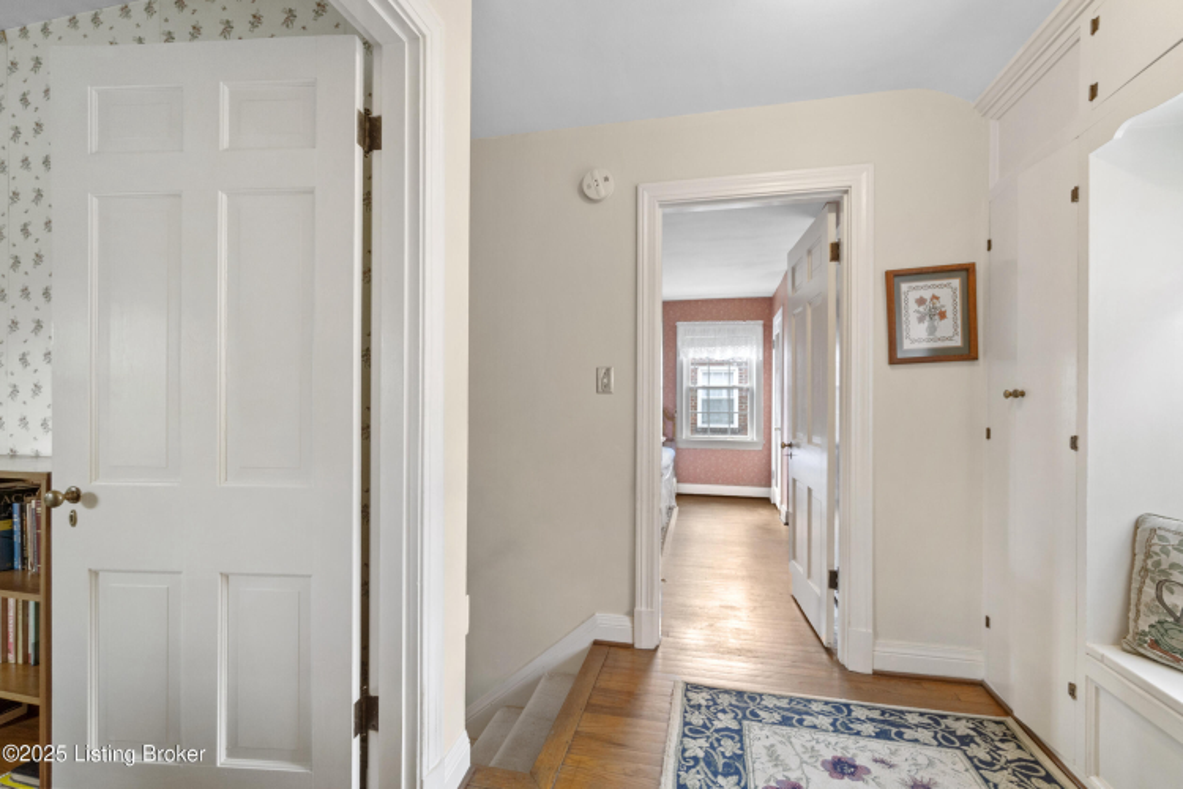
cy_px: 394
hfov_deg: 100.4
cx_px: 592
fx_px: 493
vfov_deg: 77.3
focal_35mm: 15
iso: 400
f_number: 10
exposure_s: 1/5
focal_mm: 10
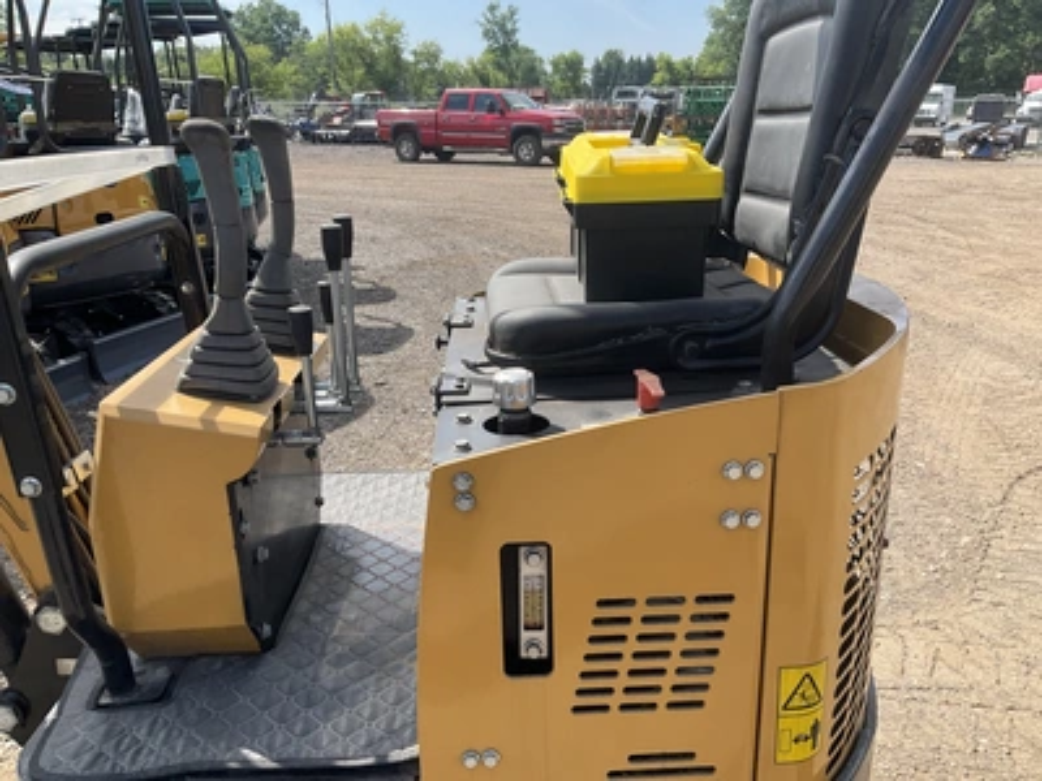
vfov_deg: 48.2
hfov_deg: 61.7
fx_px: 873
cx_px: 521
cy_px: 390
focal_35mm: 29
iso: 25
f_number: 1.8
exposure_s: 1/842
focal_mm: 3
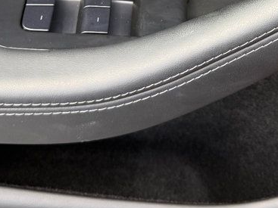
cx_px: 180
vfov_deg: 19.8
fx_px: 538
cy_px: -79
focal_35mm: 67
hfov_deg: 28.8
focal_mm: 6.76
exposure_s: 1/249
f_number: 1.78
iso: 100
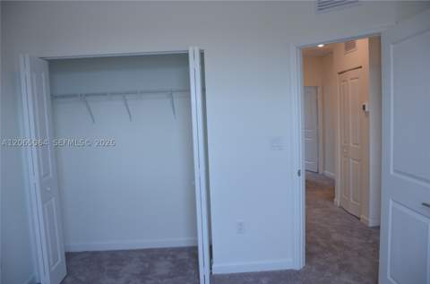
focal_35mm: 27
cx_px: 215
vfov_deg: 47.7
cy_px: 142
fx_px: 322
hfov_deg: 67.5
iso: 400
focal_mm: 18
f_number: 4.5
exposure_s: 1/80
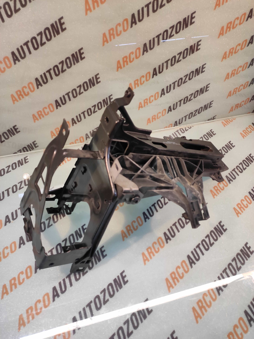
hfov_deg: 74.7
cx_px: 127
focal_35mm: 17
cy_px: 170
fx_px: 167
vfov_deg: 91.1
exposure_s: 1/33
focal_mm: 4.74
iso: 174
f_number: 1.79
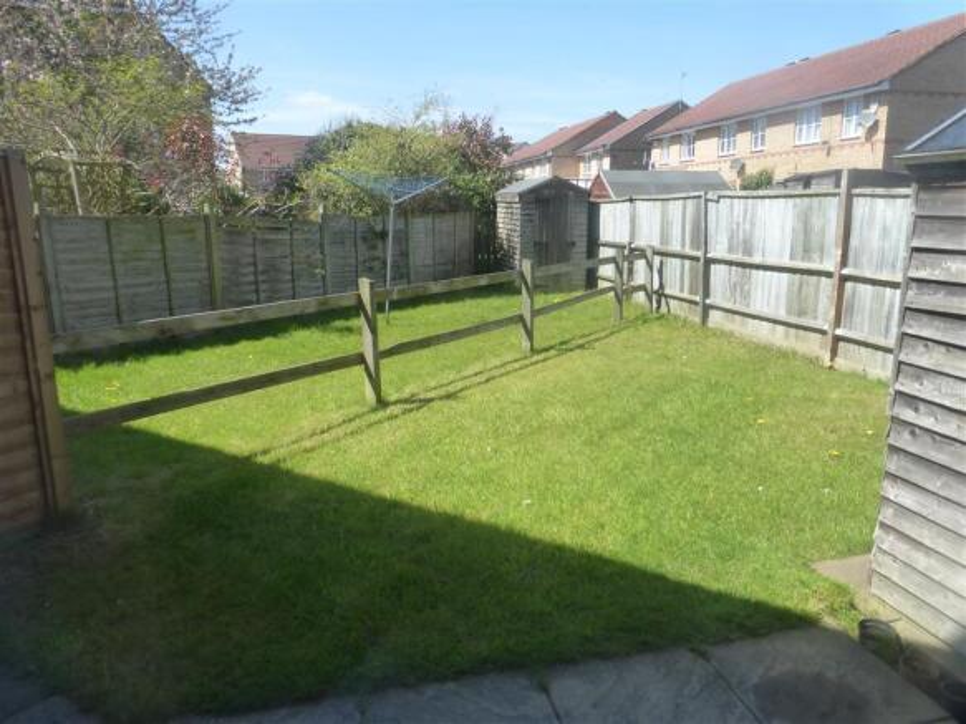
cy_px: 362
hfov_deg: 69.4
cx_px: 483
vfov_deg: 54.9
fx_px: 698
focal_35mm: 25
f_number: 4
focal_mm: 4.3
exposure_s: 1/400
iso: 160
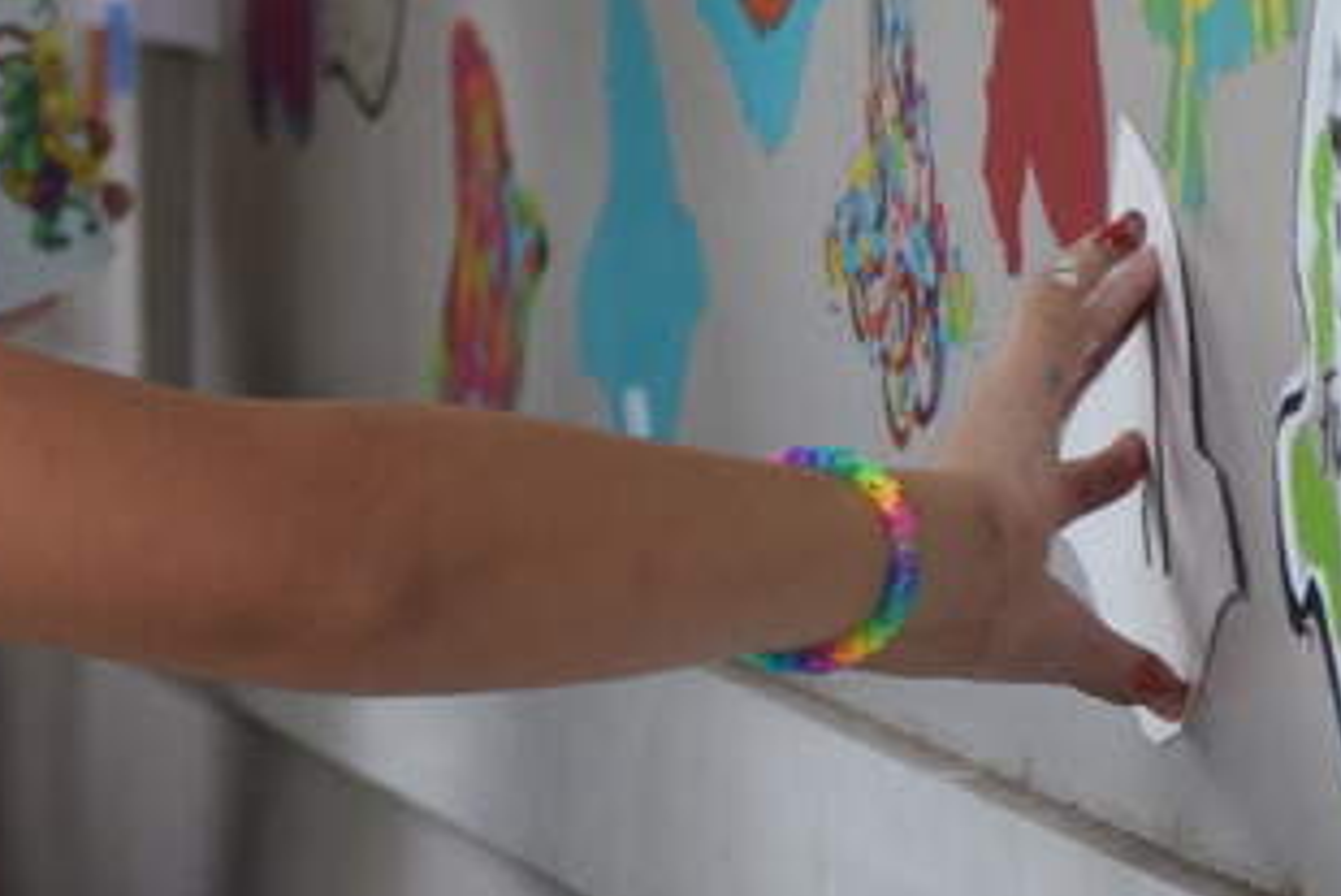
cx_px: -722
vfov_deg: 3.2
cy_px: -454
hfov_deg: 4.7
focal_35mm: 435
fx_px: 16208
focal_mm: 75
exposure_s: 1/800
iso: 800
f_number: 4.2
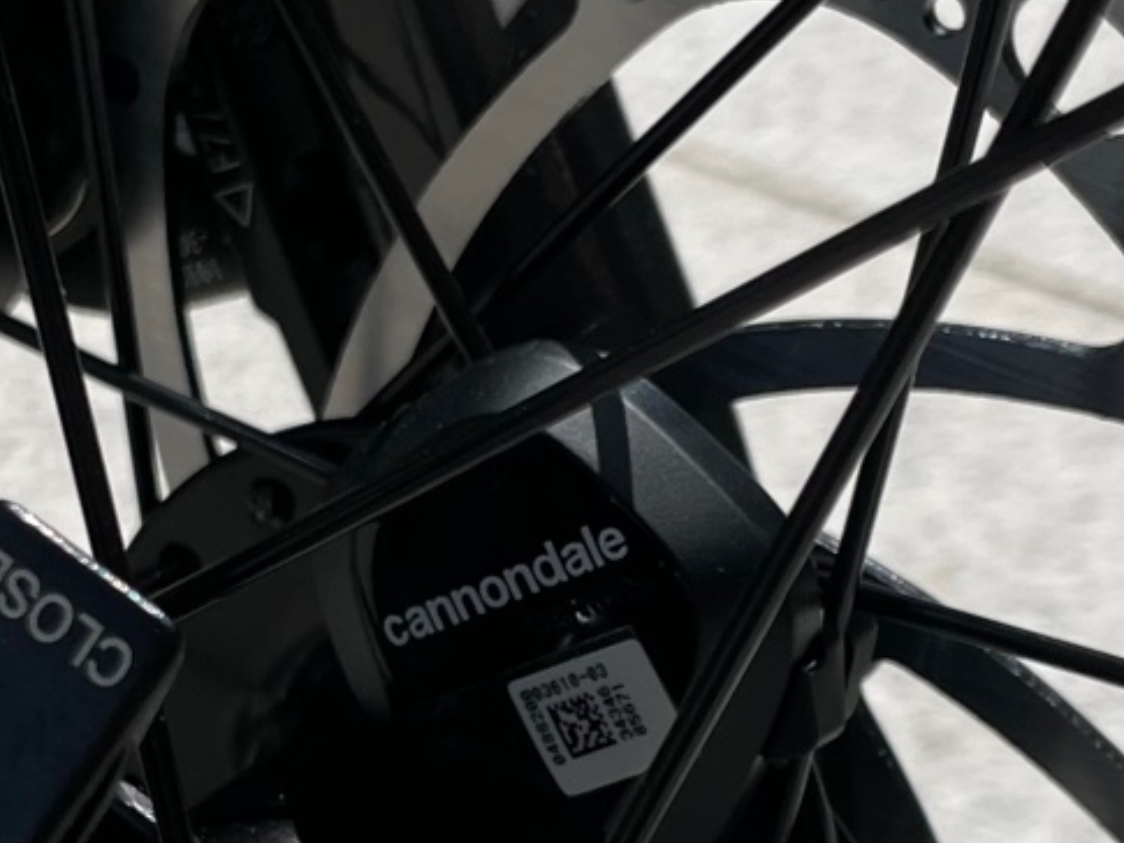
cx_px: 433
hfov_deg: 18.2
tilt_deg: -29.5
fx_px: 3508
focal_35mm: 108
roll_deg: -2.1
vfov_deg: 13.6
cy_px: 734
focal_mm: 4.2
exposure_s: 1/6135
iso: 32
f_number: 1.6
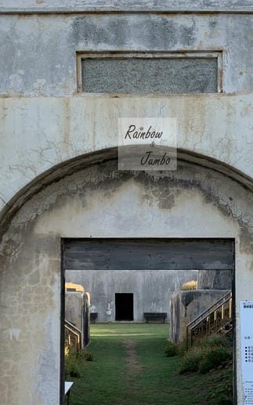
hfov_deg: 20.3
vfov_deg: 31.9
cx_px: 144
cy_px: 245
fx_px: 706
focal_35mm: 64
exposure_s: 1/407
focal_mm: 4.25
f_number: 1.8
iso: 25
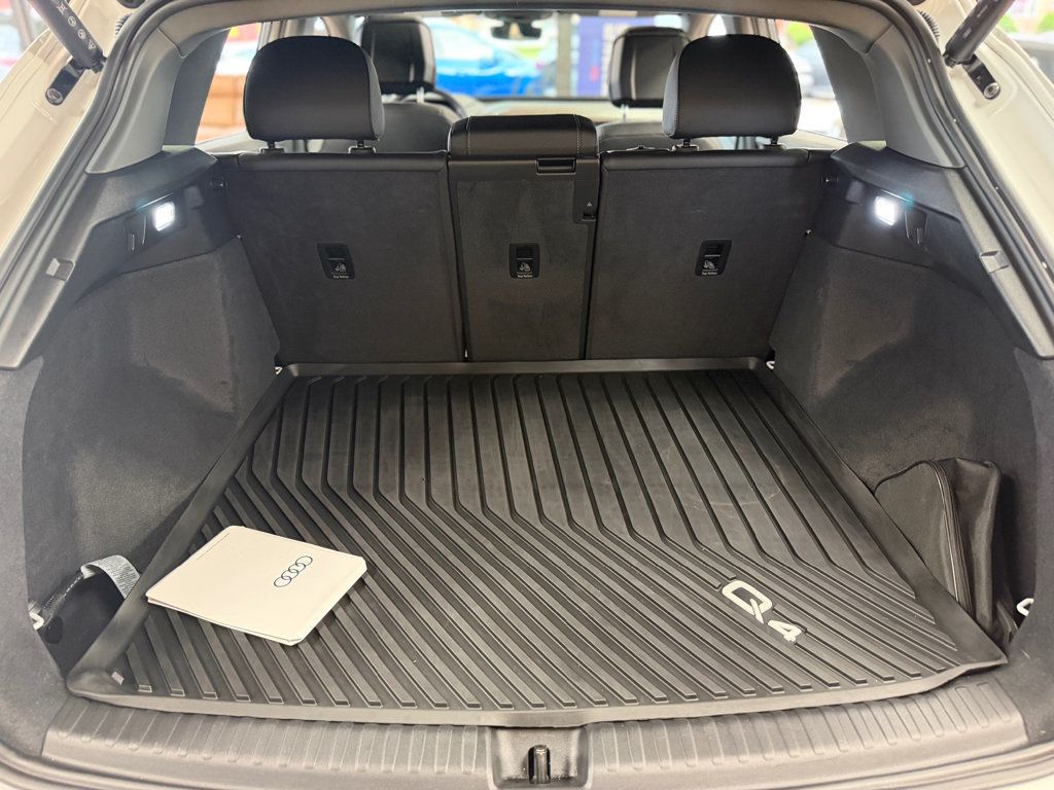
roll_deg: +0.9
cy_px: 395
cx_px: 527
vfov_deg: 56.8
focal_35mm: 24
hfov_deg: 71.6
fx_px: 731
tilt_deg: -26.6
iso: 800
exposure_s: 1/40
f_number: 1.78
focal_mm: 6.76
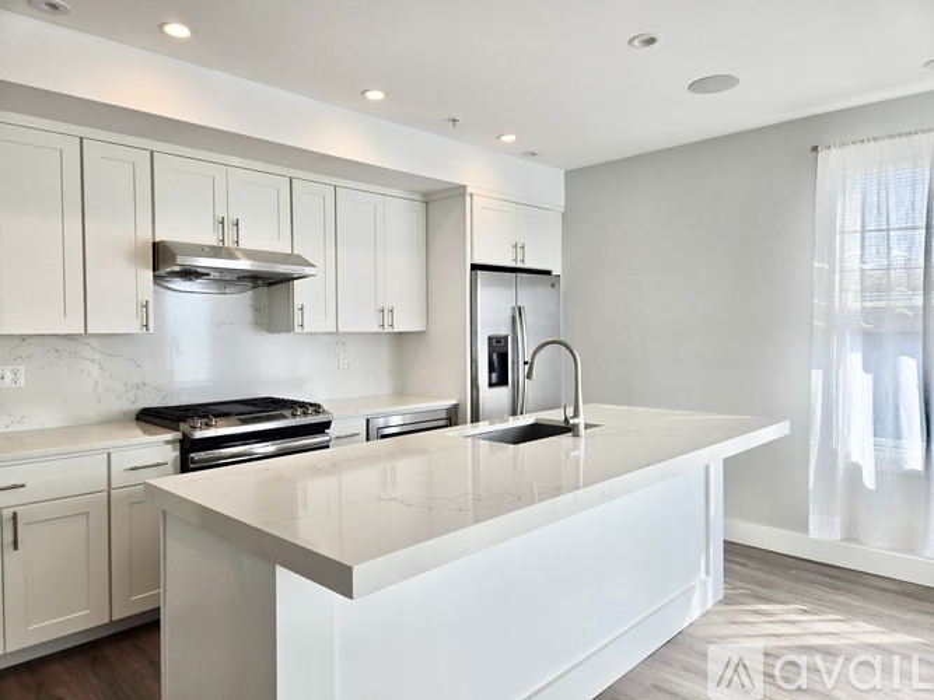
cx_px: 467
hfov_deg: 73.9
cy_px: 350
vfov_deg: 58.9
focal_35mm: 23
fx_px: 620
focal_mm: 5.4
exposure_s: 1/250
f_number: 1.8
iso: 32
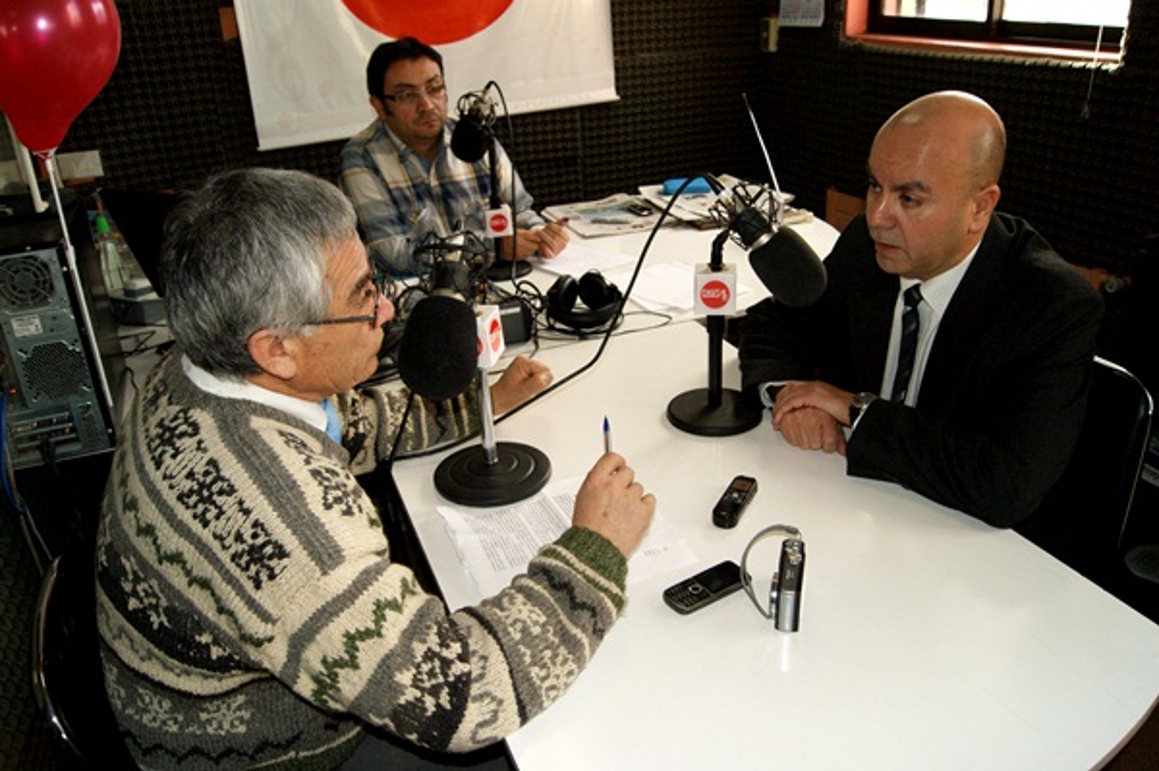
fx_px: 869
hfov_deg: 67.4
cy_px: 386
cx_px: 580
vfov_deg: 47.9
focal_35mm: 27
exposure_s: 1/160
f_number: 5.6
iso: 800
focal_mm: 18
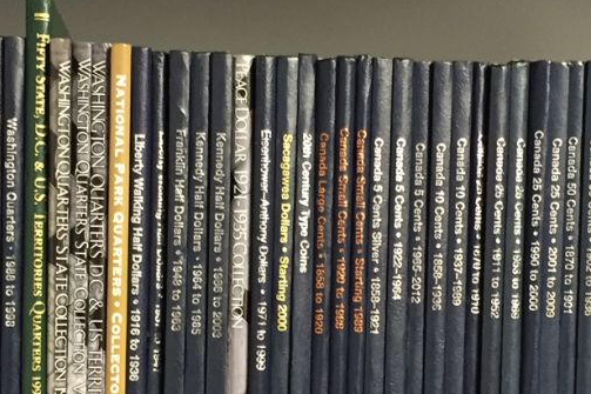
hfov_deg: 25.4
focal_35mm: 80
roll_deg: +0.8
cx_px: 311
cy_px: 321
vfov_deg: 16.9
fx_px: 1313
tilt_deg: -4.6
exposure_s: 1/24
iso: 250
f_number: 2.2
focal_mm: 4.15
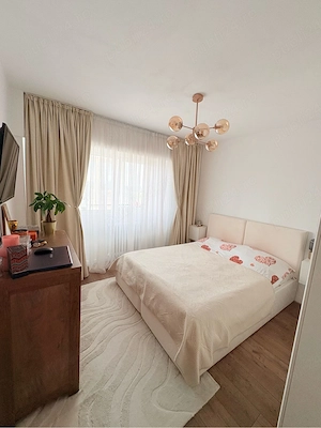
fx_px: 173
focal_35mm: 14
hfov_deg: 85.7
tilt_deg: -7.8
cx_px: 160
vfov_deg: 102.1
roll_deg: -5.0
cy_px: 214
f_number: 2.2
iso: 50
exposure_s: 1/148
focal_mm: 2.22
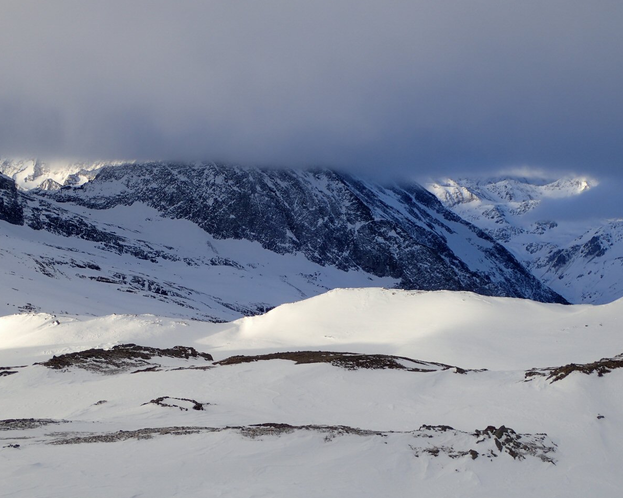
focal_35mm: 47
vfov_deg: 32.1
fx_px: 867
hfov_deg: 39.5
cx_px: 287
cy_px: 256
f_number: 4
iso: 100
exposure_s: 1/400
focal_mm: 7.86
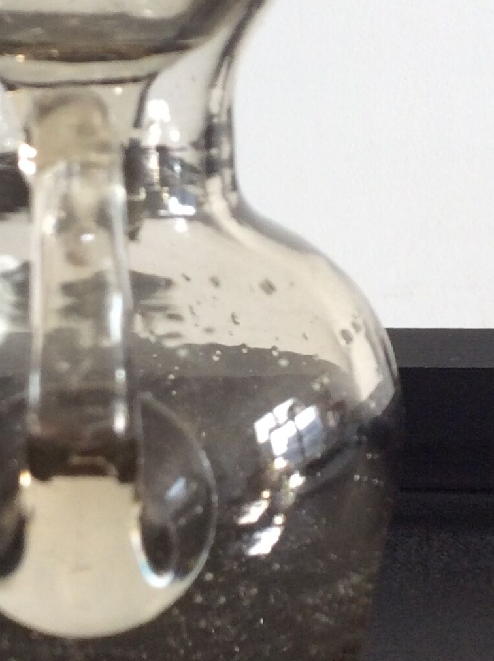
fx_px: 1564
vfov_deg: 23.9
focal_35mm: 82
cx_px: 118
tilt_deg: -18.9
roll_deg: +0.9
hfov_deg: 17.8
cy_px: 332
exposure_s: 1/100
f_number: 2.4
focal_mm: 3.3
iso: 64
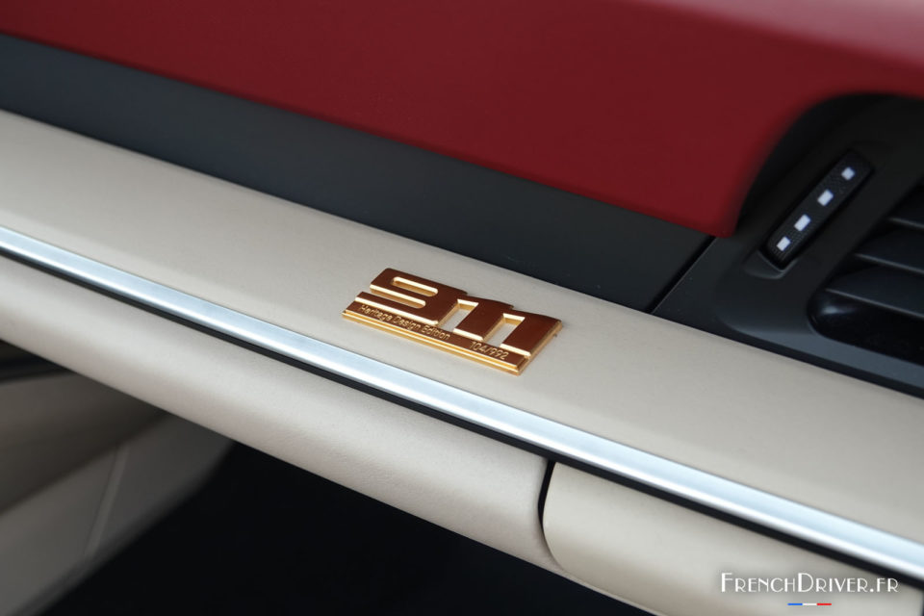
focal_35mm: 56
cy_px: 308
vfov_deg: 24.2
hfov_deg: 35.6
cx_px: 462
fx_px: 1437
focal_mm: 20.49
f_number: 3.2
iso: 200
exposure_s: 1/60
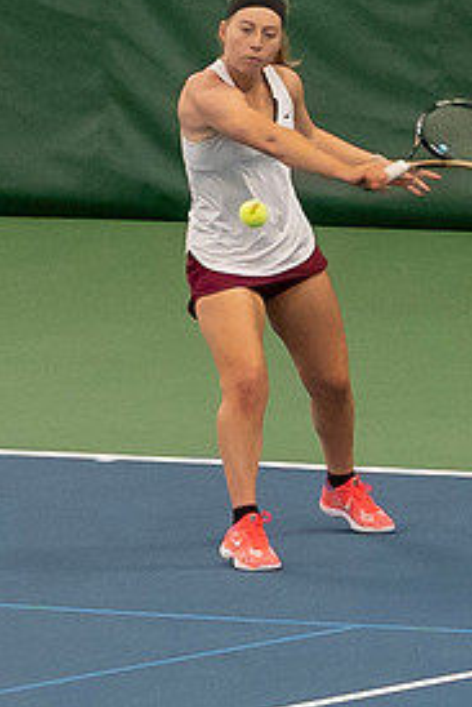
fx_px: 14848
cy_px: 86
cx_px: 214
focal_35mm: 756
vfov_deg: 2.7
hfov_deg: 1.8
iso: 1600
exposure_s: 1/250
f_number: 4.5
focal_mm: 75
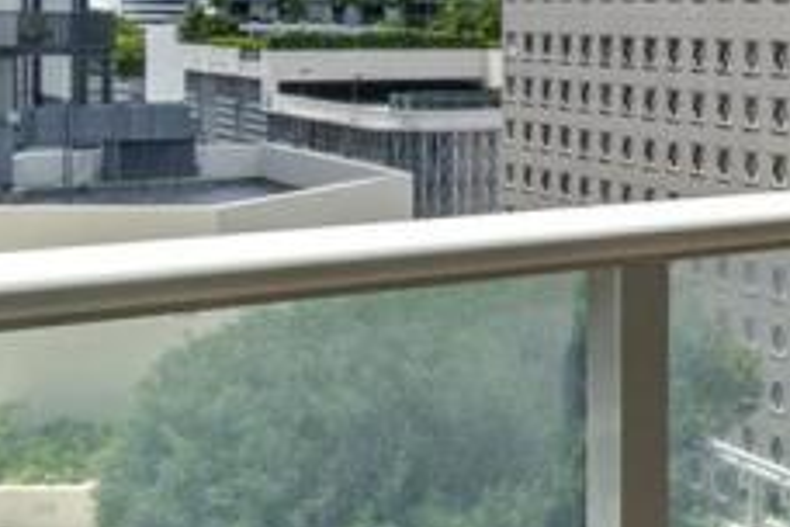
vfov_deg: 18.5
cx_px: 1417
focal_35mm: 71
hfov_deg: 20.4
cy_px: -35
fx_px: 1558
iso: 250
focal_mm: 10
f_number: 9
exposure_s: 1/80
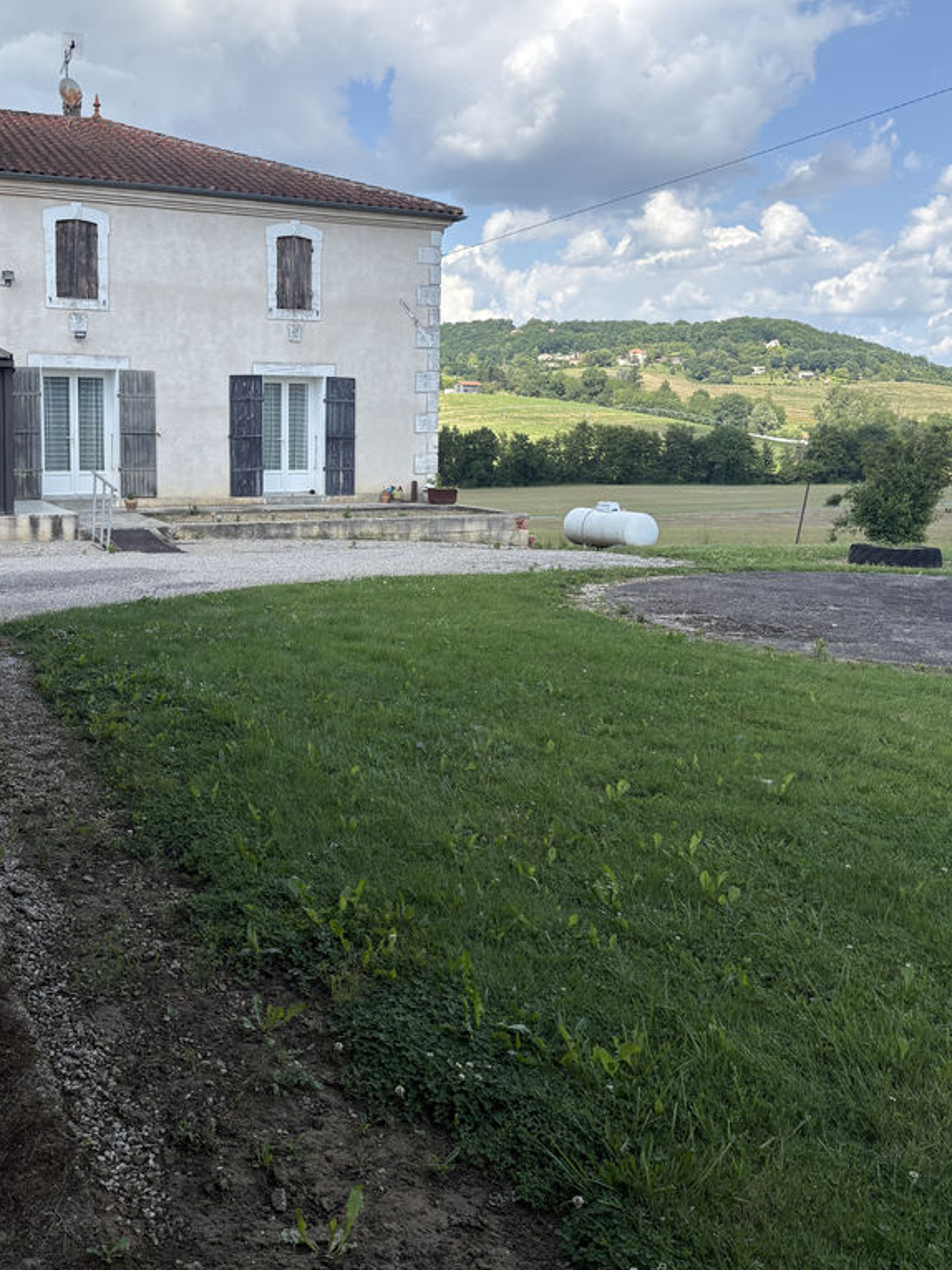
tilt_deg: -4.0
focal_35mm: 34
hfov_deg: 41.5
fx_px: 1246
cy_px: 525
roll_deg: -0.8
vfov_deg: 53.7
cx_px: 367
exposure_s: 1/2865
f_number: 1.6
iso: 50
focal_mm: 5.96
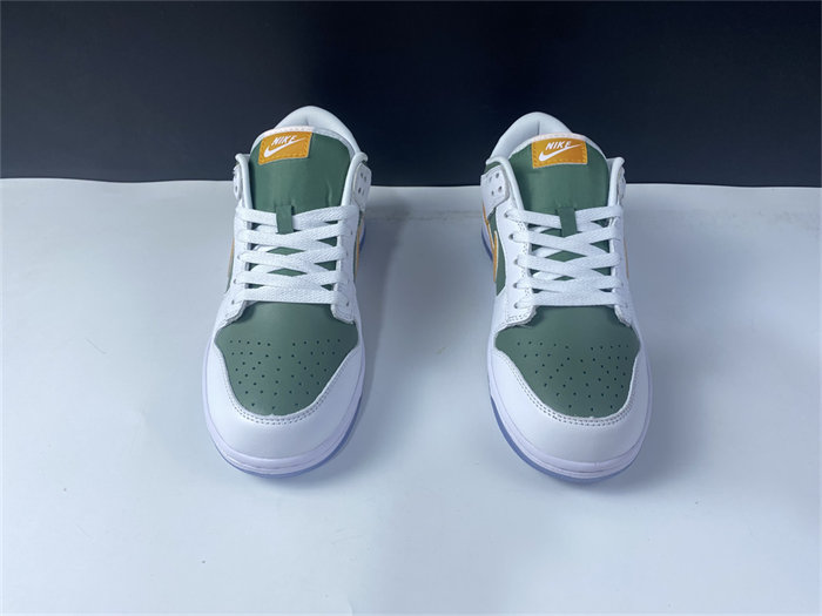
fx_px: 617
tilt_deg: -42.6
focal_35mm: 26
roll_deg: +0.3
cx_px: 411
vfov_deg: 53.1
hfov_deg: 67.3
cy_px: 308
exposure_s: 1/100
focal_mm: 4.25
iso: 50
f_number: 1.8
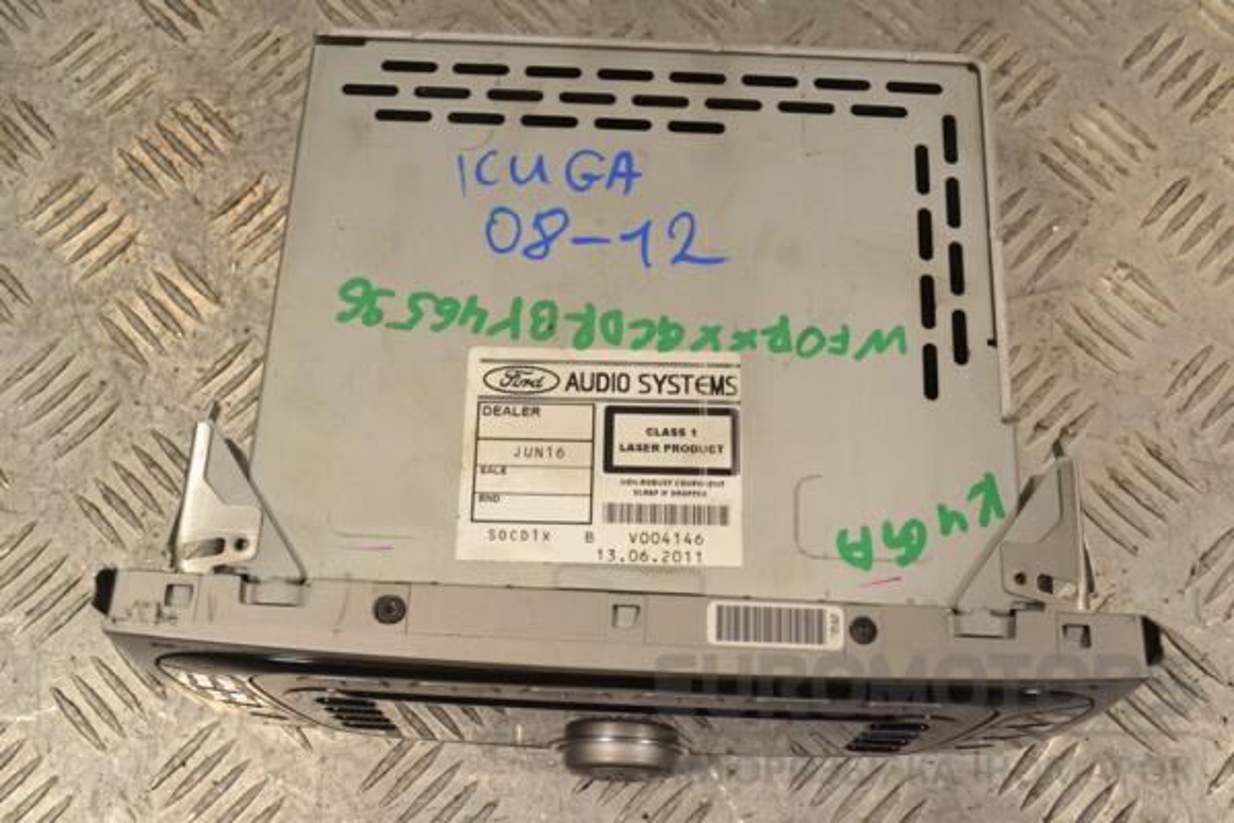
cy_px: 412
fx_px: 1337
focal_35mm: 39
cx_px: 617
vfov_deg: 34.2
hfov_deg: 49.6
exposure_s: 1/400
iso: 3200
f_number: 10
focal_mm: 26
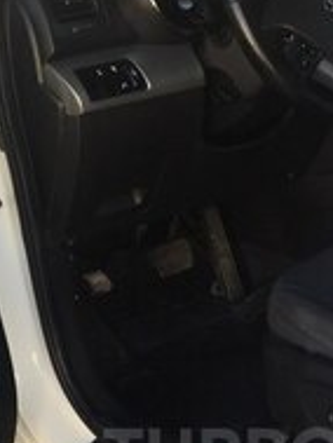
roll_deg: +4.6
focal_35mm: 76
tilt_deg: -31.6
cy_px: 455
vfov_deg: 24.4
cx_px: 284
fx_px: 974
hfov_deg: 19.1
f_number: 2.2
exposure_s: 1/126
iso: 32
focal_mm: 4.15
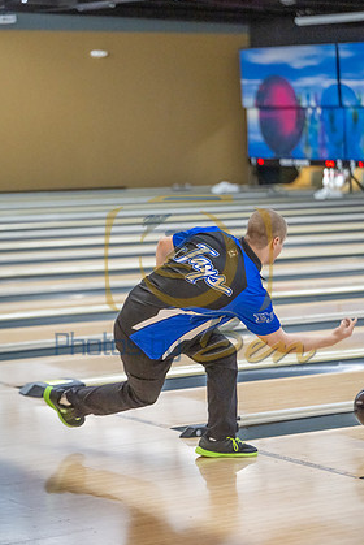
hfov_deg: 11.6
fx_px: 1787
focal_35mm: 118
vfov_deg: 17.3
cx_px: 173
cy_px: 278
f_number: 2.8
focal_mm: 110
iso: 4000
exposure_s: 1/800
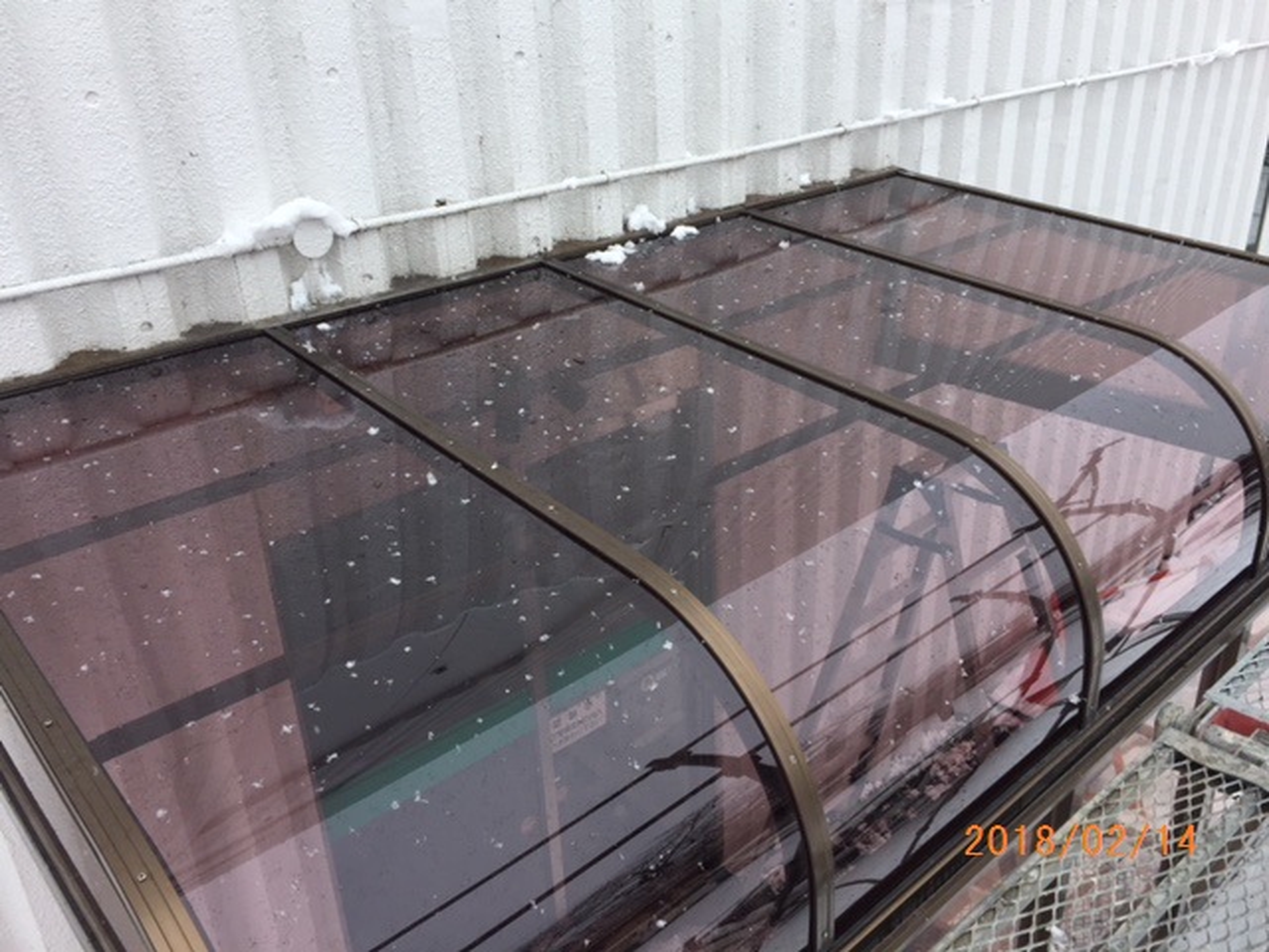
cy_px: 476
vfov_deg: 48.2
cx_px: 634
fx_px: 1063
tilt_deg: -26.5
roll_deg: +3.0
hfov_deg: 61.7
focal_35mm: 29
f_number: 2.2
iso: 32
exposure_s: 1/659
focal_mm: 4.15
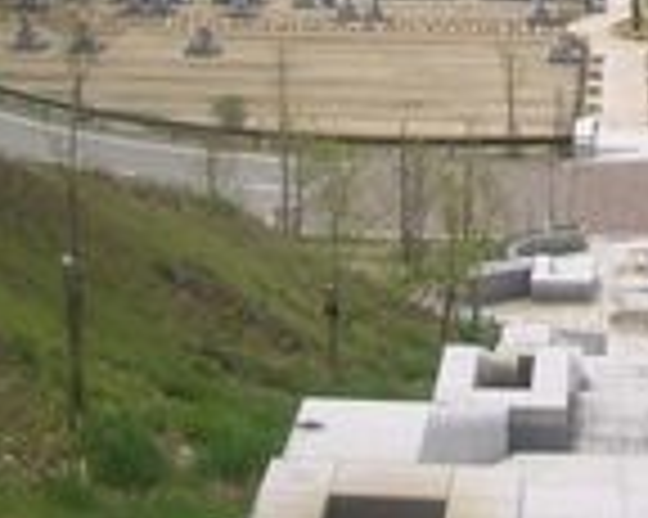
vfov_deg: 15.5
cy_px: -122
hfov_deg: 19.8
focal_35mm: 95
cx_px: 567
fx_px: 1821
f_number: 4.3
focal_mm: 5.8
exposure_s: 1/400
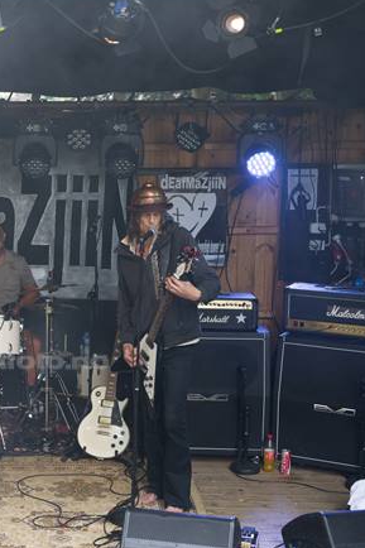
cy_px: 270
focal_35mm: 83
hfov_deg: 15.8
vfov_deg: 24.5
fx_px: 1263
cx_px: -77
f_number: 2.8
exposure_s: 1/500
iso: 400
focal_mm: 50
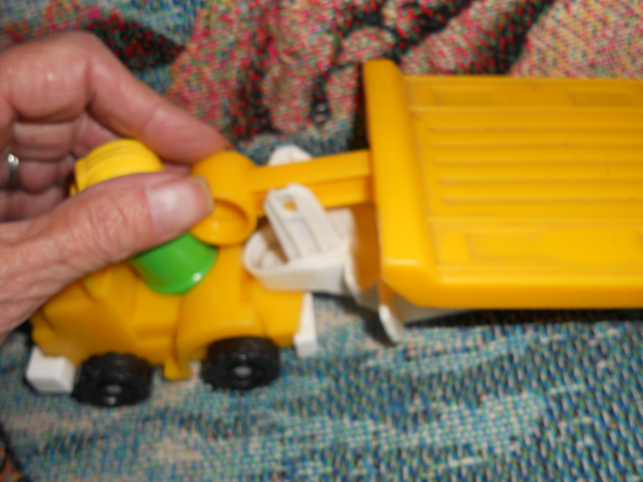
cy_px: 241
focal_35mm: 32
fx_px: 594
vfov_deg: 44.2
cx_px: 322
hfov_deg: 56.8
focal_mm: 5.8
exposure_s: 1/25
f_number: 8.8
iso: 80
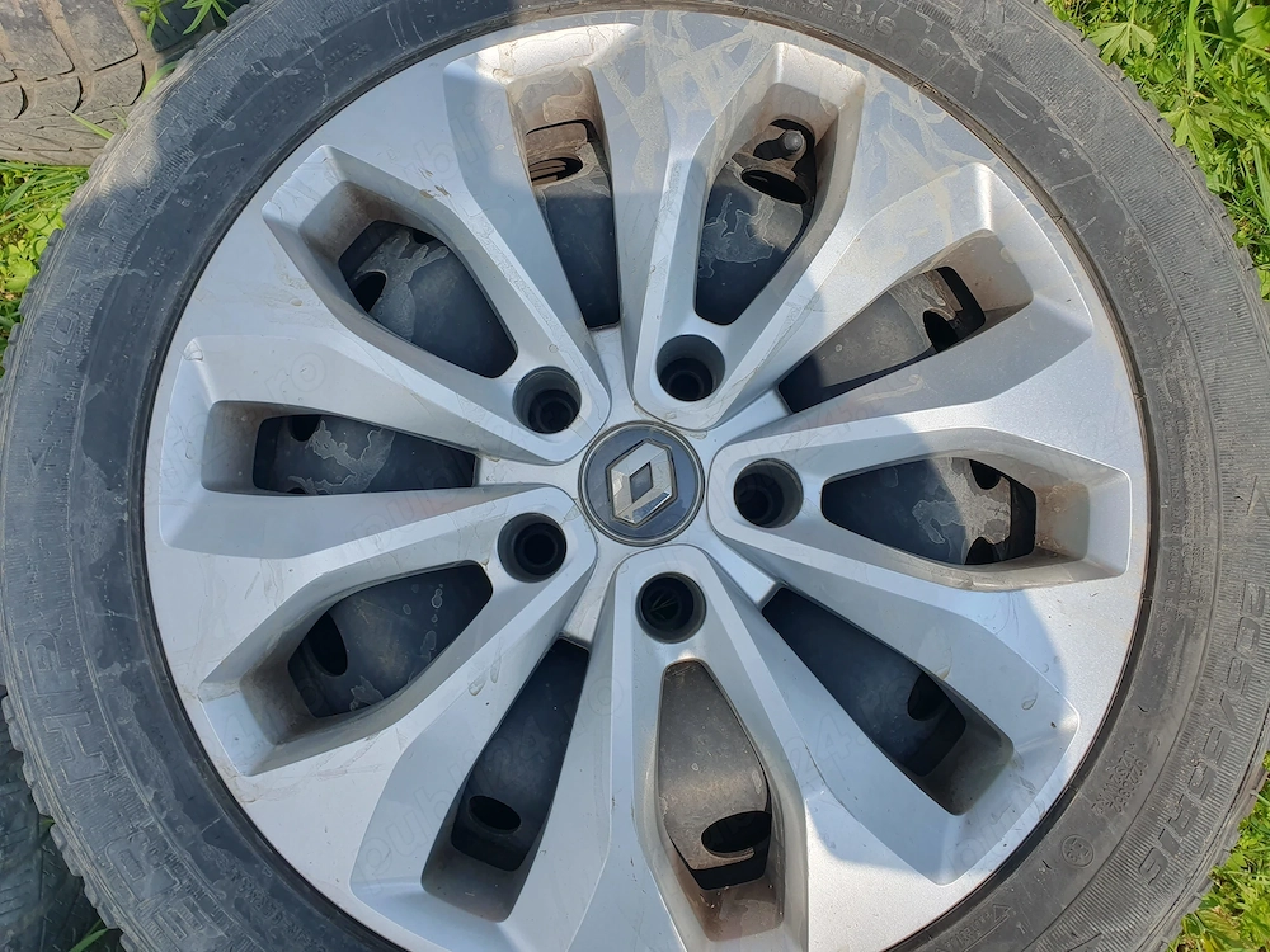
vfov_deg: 53.1
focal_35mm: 26
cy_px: 476
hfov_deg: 67.3
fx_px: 954
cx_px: 635
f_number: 2.4
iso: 50
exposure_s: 1/1560
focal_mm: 4.32
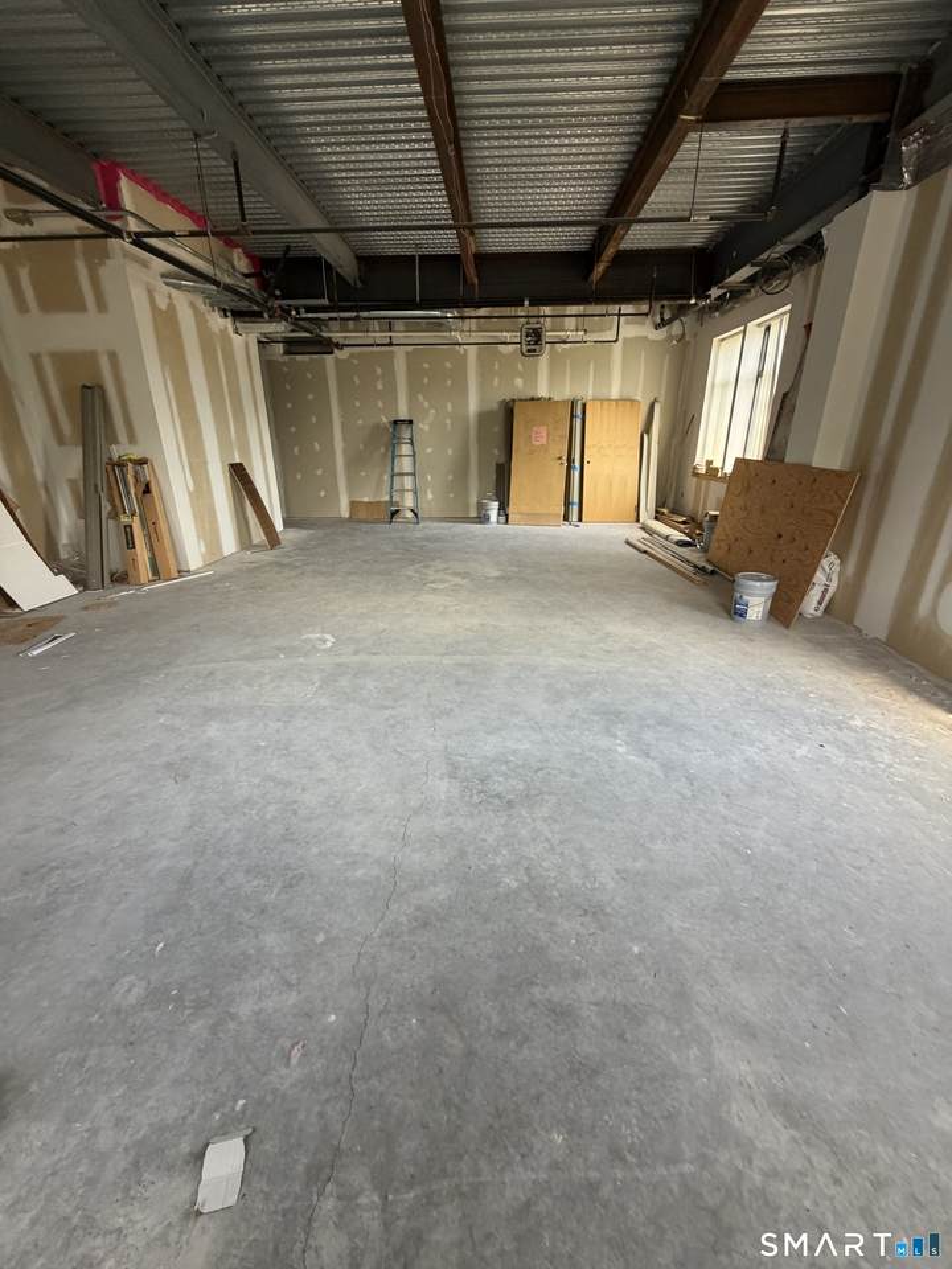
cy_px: 634
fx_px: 513
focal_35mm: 14
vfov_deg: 102.1
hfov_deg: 85.7
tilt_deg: -20.2
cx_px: 476
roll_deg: +0.5
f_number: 2.2
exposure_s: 1/106
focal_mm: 2.22
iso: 320
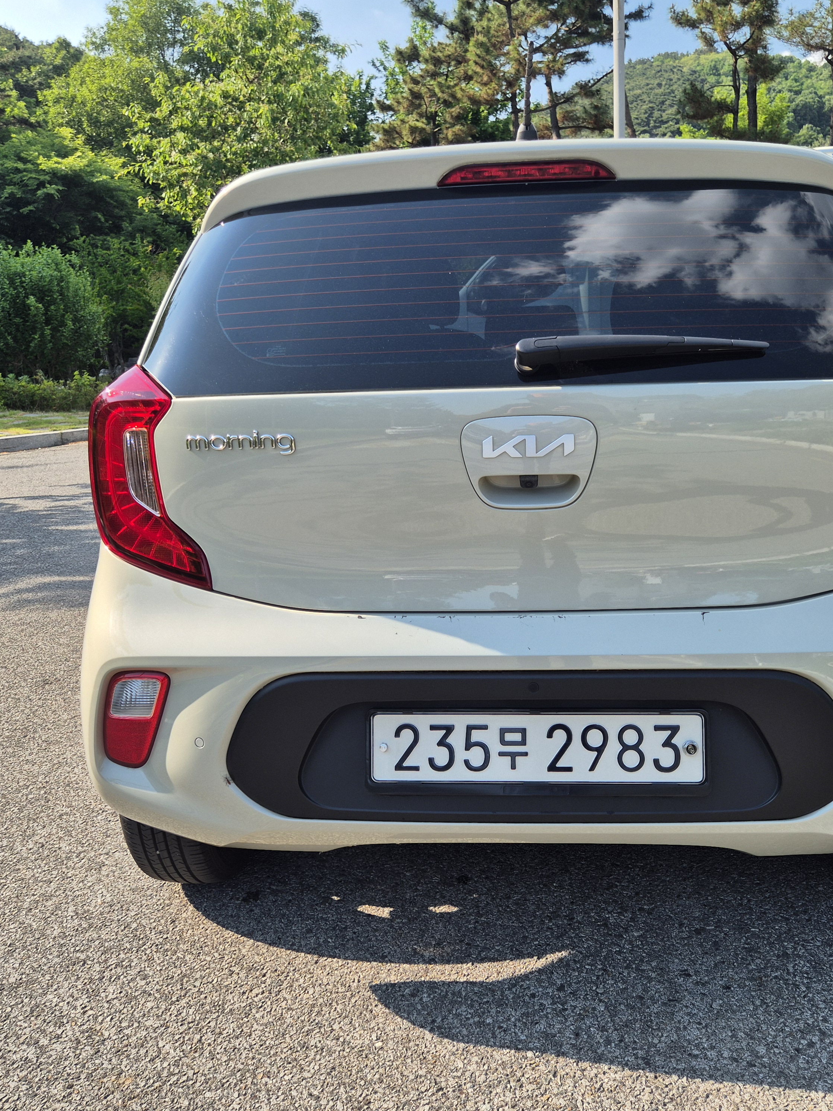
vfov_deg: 58.4
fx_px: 995
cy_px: 557
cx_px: 507
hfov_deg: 45.2
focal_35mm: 31
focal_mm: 5.4
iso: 25
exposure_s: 1/714
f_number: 1.8
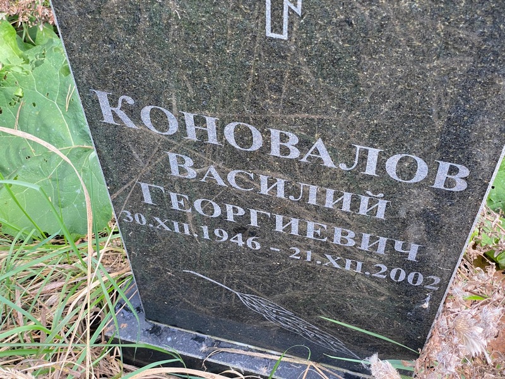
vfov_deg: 28.0
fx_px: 759
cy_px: 190
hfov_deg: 36.8
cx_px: 252
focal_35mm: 52
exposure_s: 1/122
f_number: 2
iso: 40
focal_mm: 6
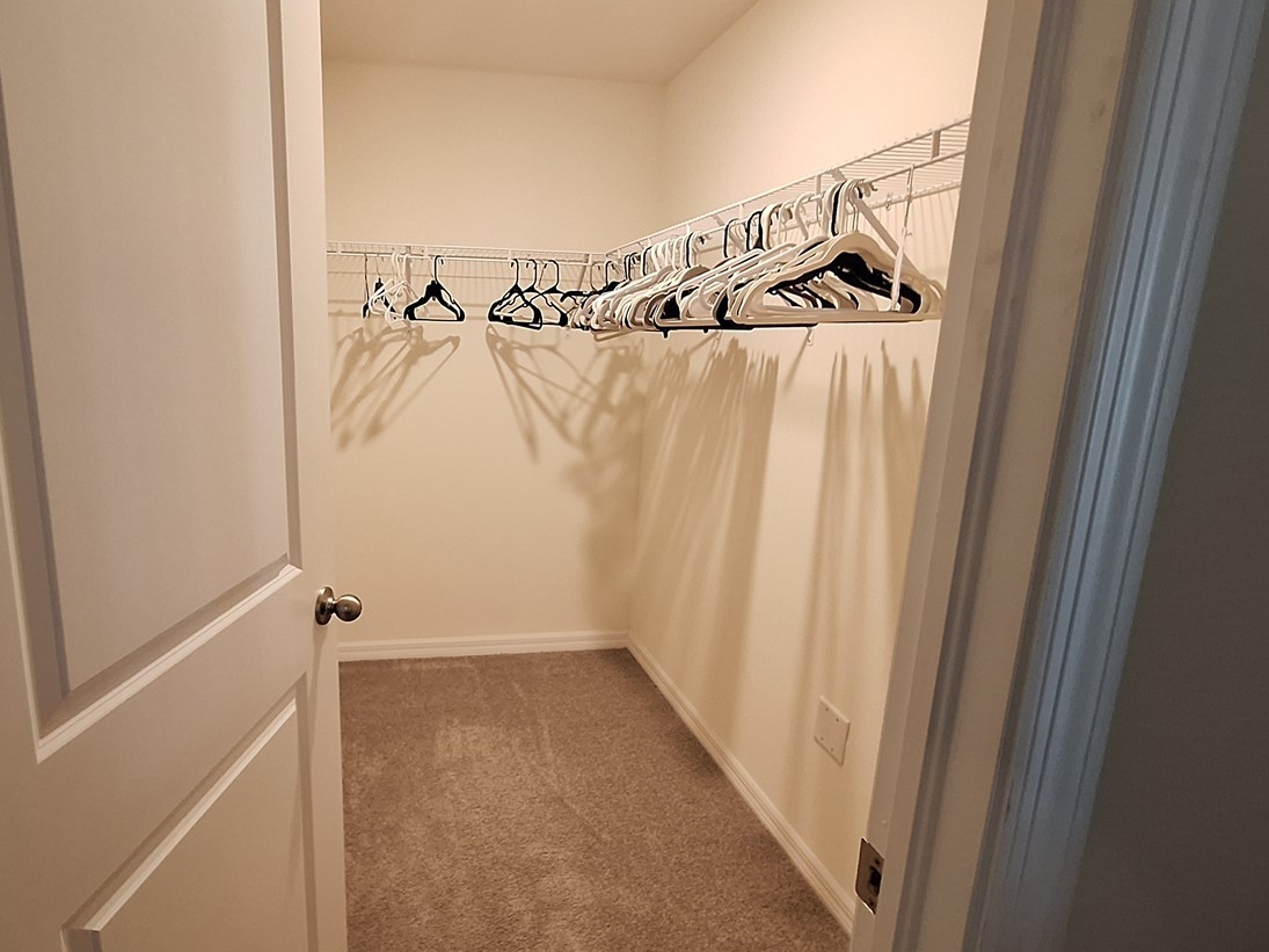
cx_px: 501
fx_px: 696
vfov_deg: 68.6
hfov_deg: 83.5
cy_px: 507
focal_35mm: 19
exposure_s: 1/24
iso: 160
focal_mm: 1.74
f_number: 2.2
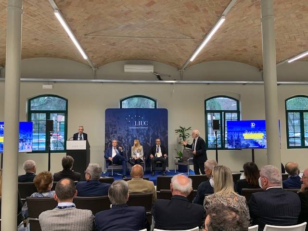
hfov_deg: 67.3
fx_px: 231
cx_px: 154
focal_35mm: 26
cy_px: 116
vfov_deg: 53.1
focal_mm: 4.25
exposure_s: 1/60
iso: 250
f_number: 1.8
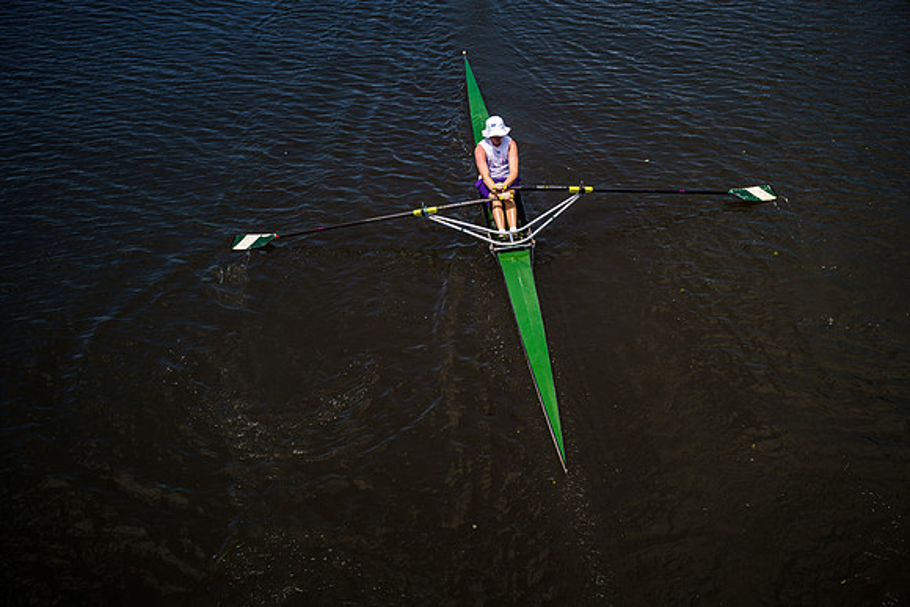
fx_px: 1057
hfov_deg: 46.6
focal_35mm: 42
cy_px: 304
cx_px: 455
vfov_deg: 32.1
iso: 200
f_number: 4
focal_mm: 41.8
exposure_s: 1/3200
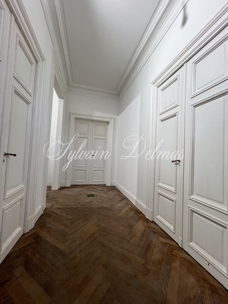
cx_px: 114
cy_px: 152
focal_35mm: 13
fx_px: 114
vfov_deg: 106.2
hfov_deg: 89.9
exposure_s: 1/100
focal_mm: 1.57
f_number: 1.8
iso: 125
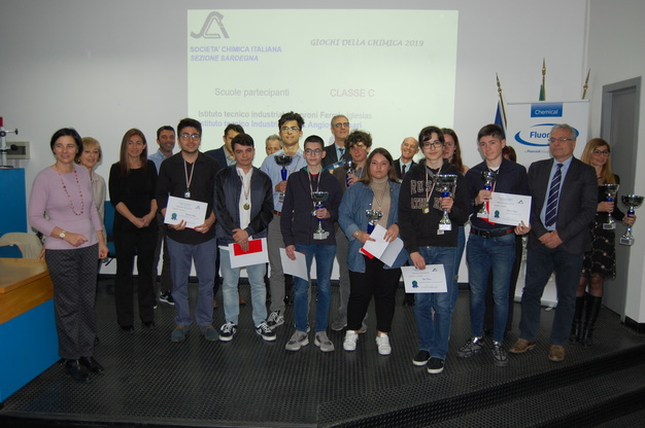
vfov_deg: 43.5
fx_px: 537
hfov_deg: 62.0
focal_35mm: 30
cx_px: 322
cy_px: 214
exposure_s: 1/60
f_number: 3.8
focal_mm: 20
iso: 400
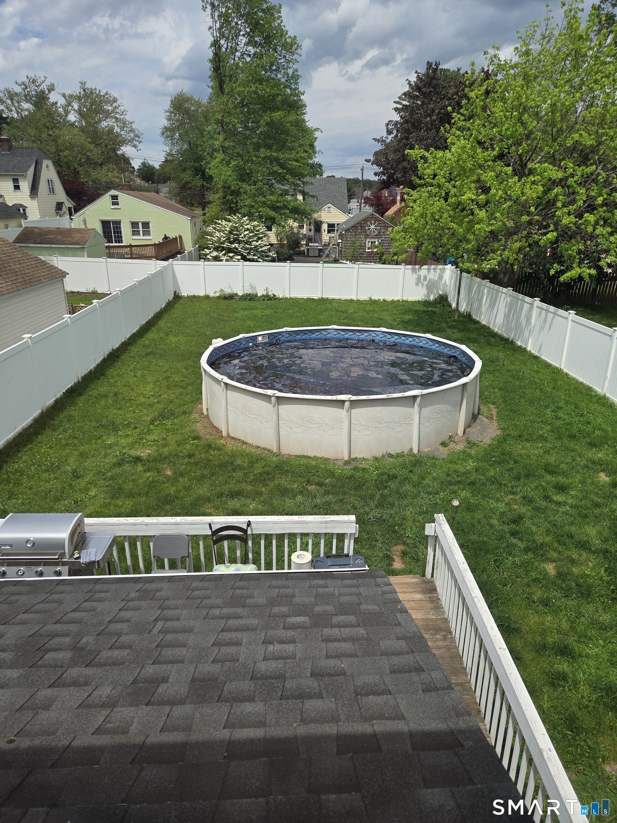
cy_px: 412
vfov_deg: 73.9
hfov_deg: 58.9
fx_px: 547
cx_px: 308
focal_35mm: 23
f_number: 1.8
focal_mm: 5.4
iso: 25
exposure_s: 1/2222
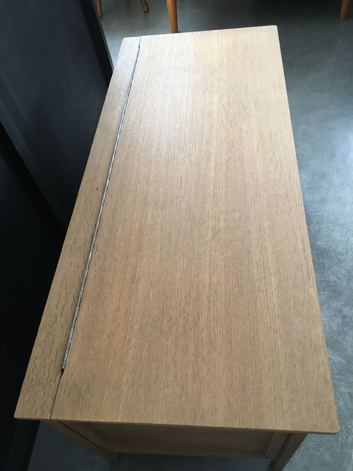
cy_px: 236
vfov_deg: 61.7
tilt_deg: -52.2
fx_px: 394
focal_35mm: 29
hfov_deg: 48.2
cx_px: 176
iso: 50
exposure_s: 1/33
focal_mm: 4.15
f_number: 2.2
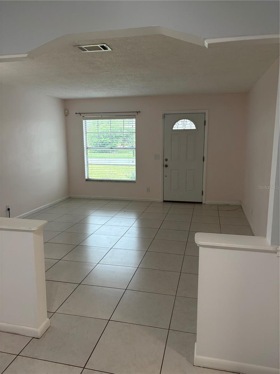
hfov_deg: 53.1
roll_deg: -0.2
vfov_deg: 67.3
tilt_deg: -8.6
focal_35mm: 26
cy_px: 187
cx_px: 140
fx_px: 280
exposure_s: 1/60
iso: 100
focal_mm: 5.96
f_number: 1.6
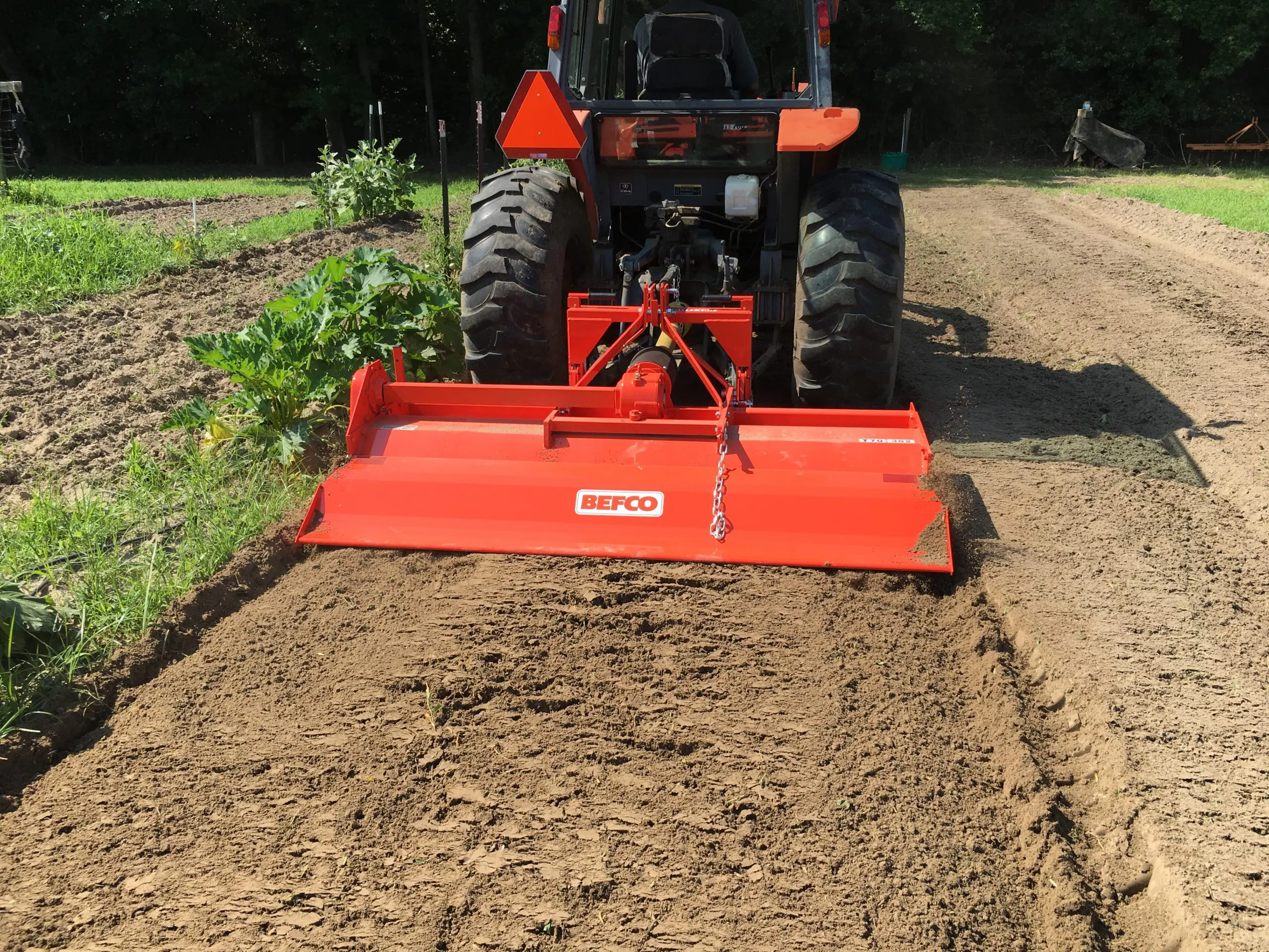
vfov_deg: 48.2
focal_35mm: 29
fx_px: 1063
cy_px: 476
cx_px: 634
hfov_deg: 61.7
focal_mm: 4.15
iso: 25
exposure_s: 1/874
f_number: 2.2
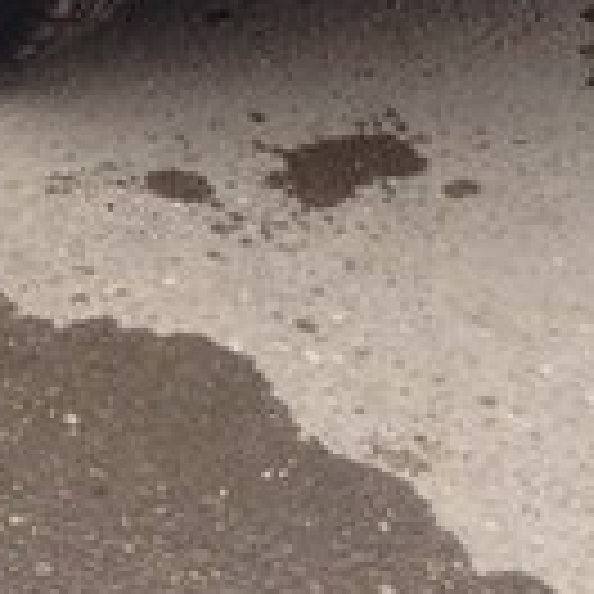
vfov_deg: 11.1
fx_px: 2834
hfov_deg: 11.7
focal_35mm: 146
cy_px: -484
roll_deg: +0.6
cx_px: -166
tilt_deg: -13.6
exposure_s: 1/184
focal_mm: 4.12
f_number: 2.4
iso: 50
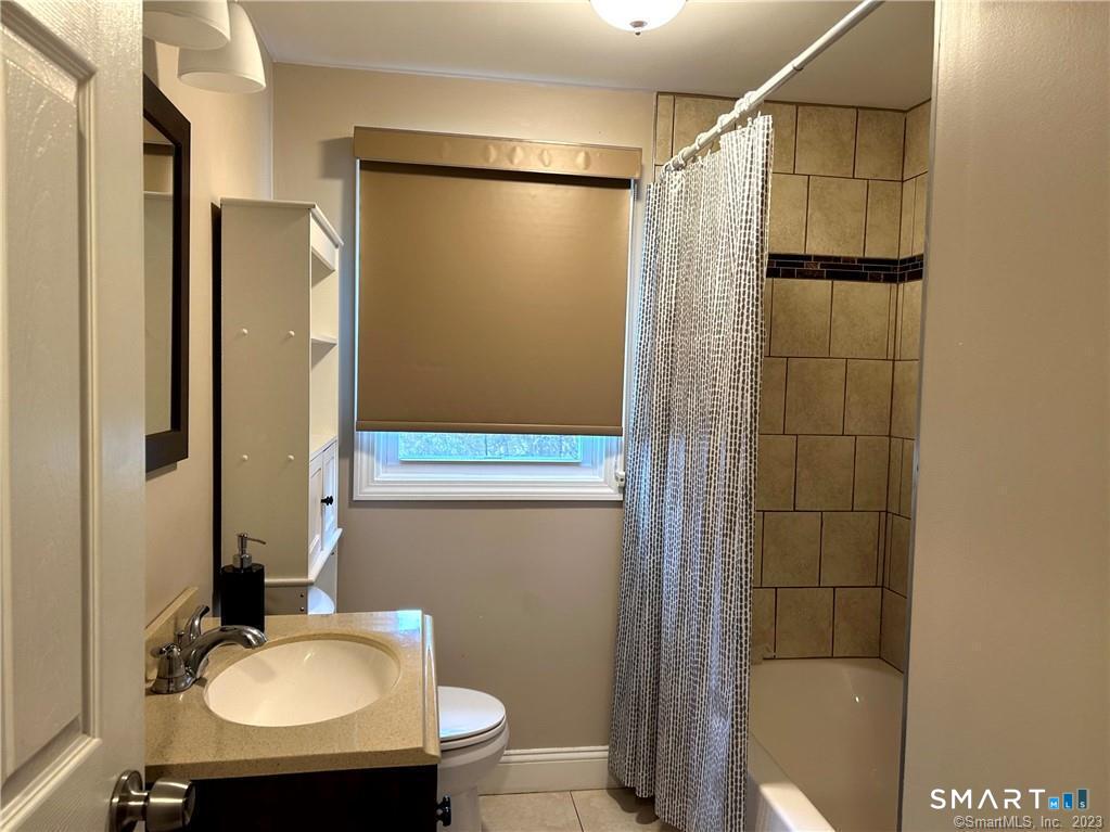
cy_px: 416
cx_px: 555
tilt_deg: -3.7
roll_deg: -0.9
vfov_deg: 53.1
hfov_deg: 67.3
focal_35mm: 26
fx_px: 834
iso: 100
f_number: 1.5
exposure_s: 1/60
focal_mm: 5.7
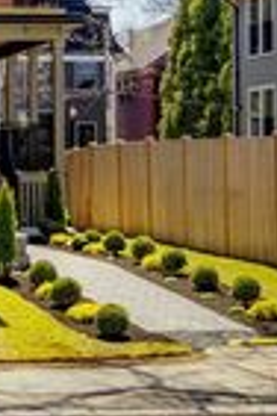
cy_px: -55
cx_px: -298
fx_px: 1431
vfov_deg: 16.0
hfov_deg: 10.1
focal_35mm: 124
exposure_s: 1/60
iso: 320
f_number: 11
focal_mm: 35
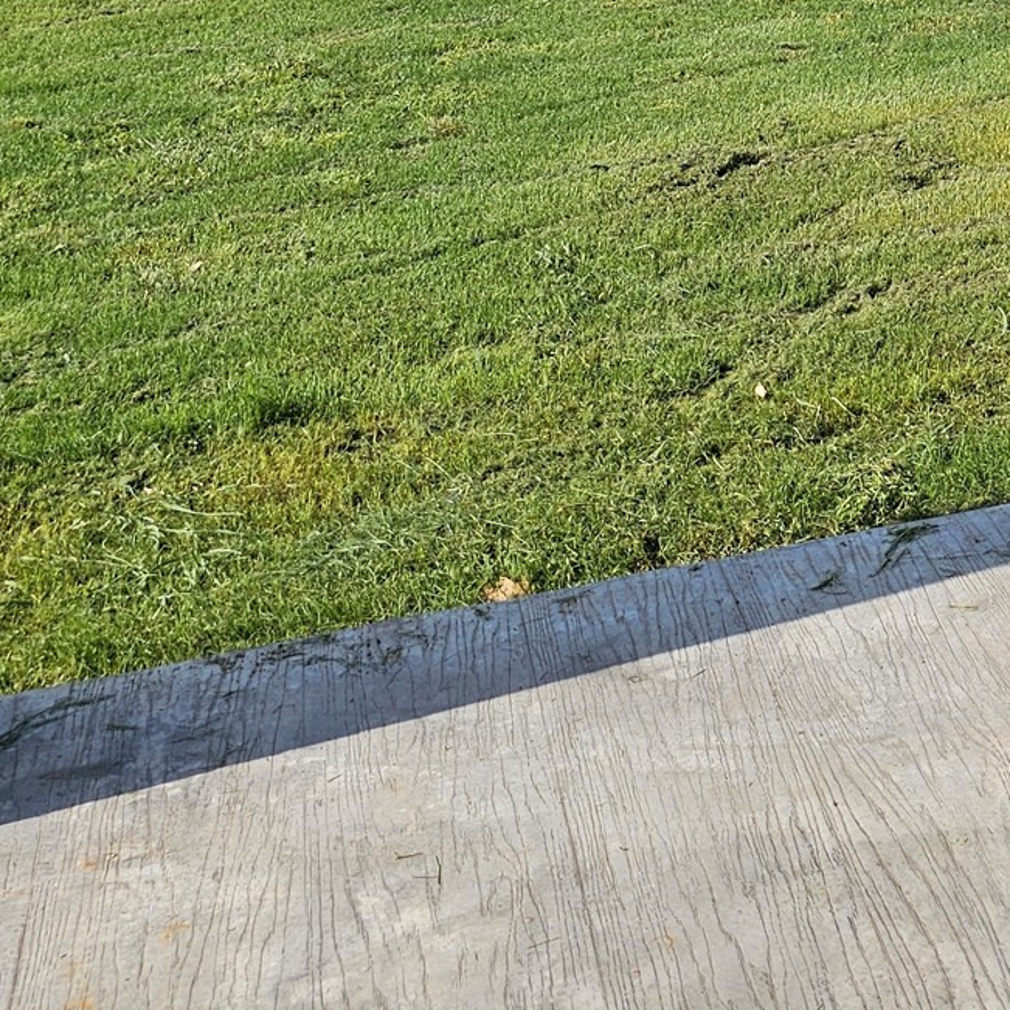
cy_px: -164
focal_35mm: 64
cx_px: 1142
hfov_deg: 24.8
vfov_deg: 24.6
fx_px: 2113
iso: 10
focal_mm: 6.3
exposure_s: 1/794
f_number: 1.7
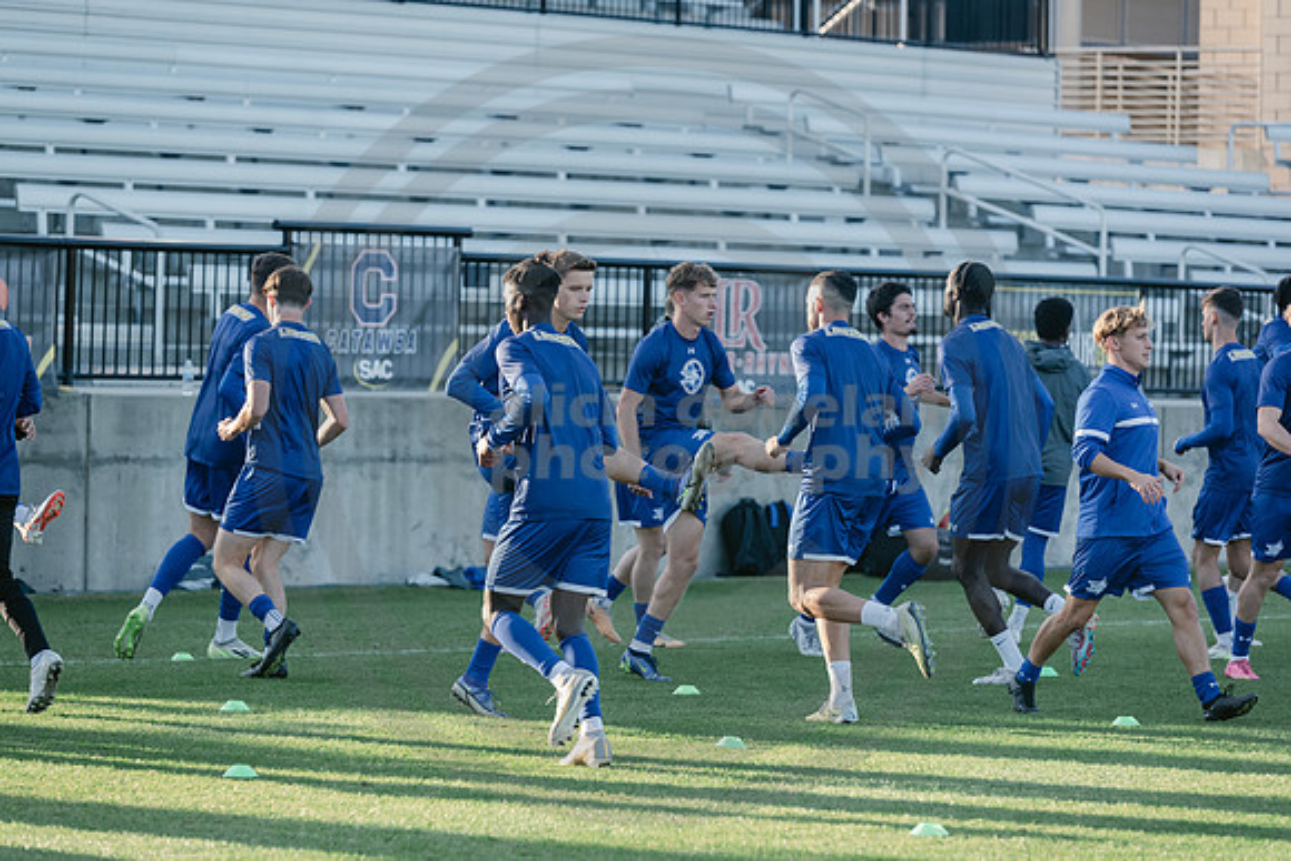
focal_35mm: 160
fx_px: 5739
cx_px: 646
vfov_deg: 8.6
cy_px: 430
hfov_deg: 12.8
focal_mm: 160
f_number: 4
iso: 1250
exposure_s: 1/1600
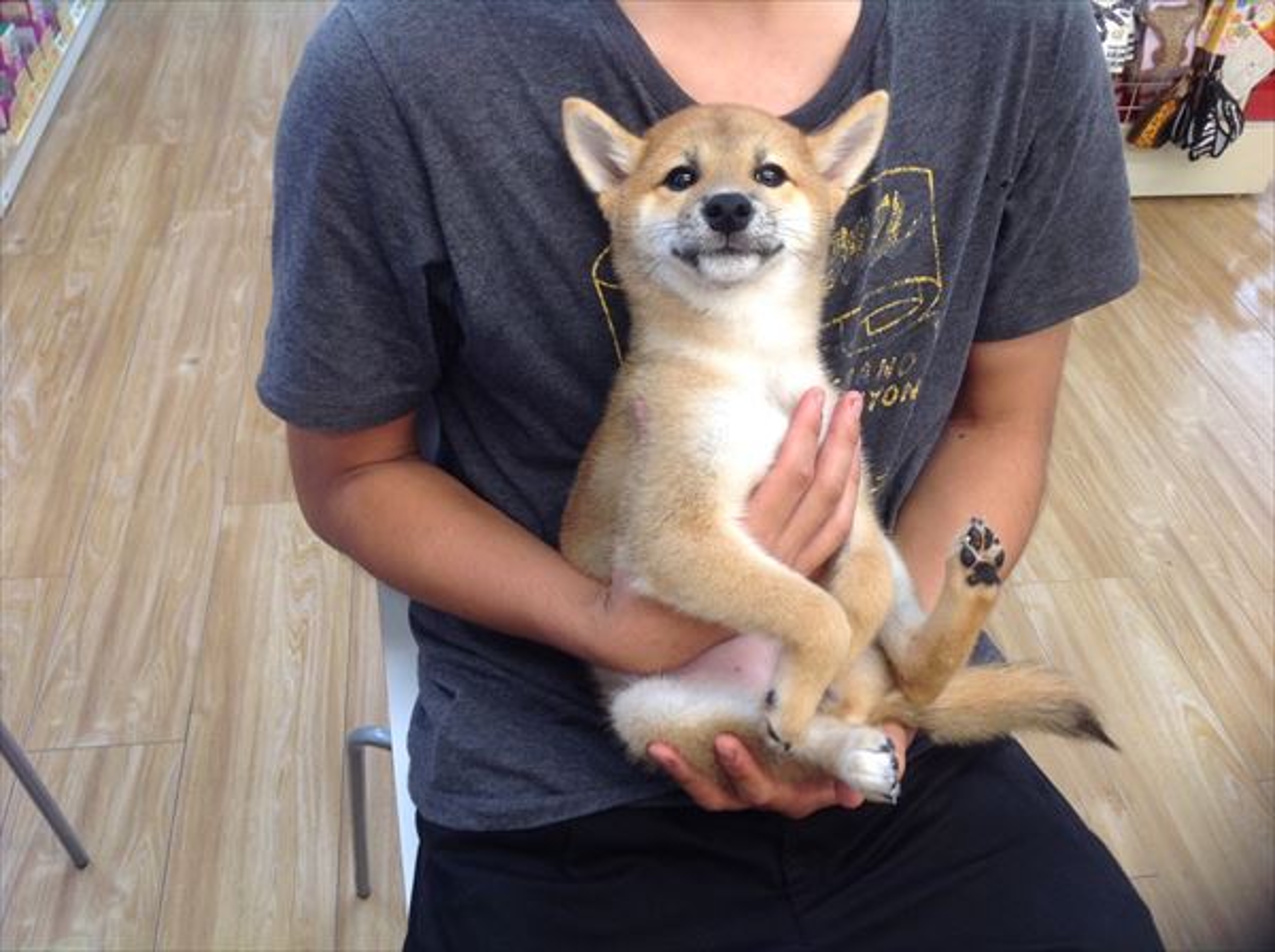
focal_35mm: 35
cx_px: 638
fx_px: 1287
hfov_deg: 52.7
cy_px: 476
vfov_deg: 40.6
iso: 50
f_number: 2.4
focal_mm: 4.28
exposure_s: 1/24
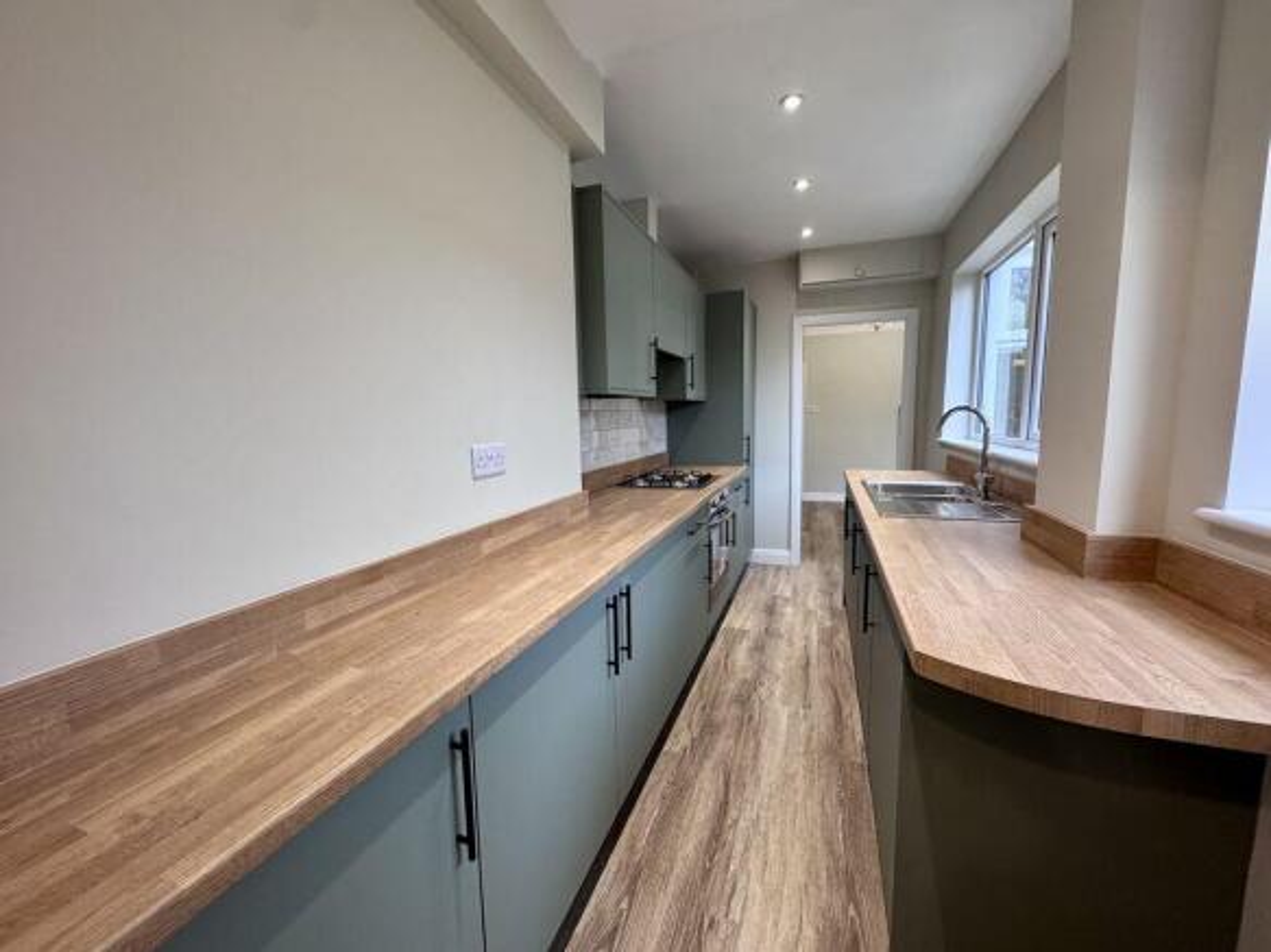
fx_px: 514
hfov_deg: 102.1
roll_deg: +1.4
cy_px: 476
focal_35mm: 14
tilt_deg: -6.6
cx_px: 636
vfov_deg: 85.7
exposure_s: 1/100
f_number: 2.2
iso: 250
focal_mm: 2.22
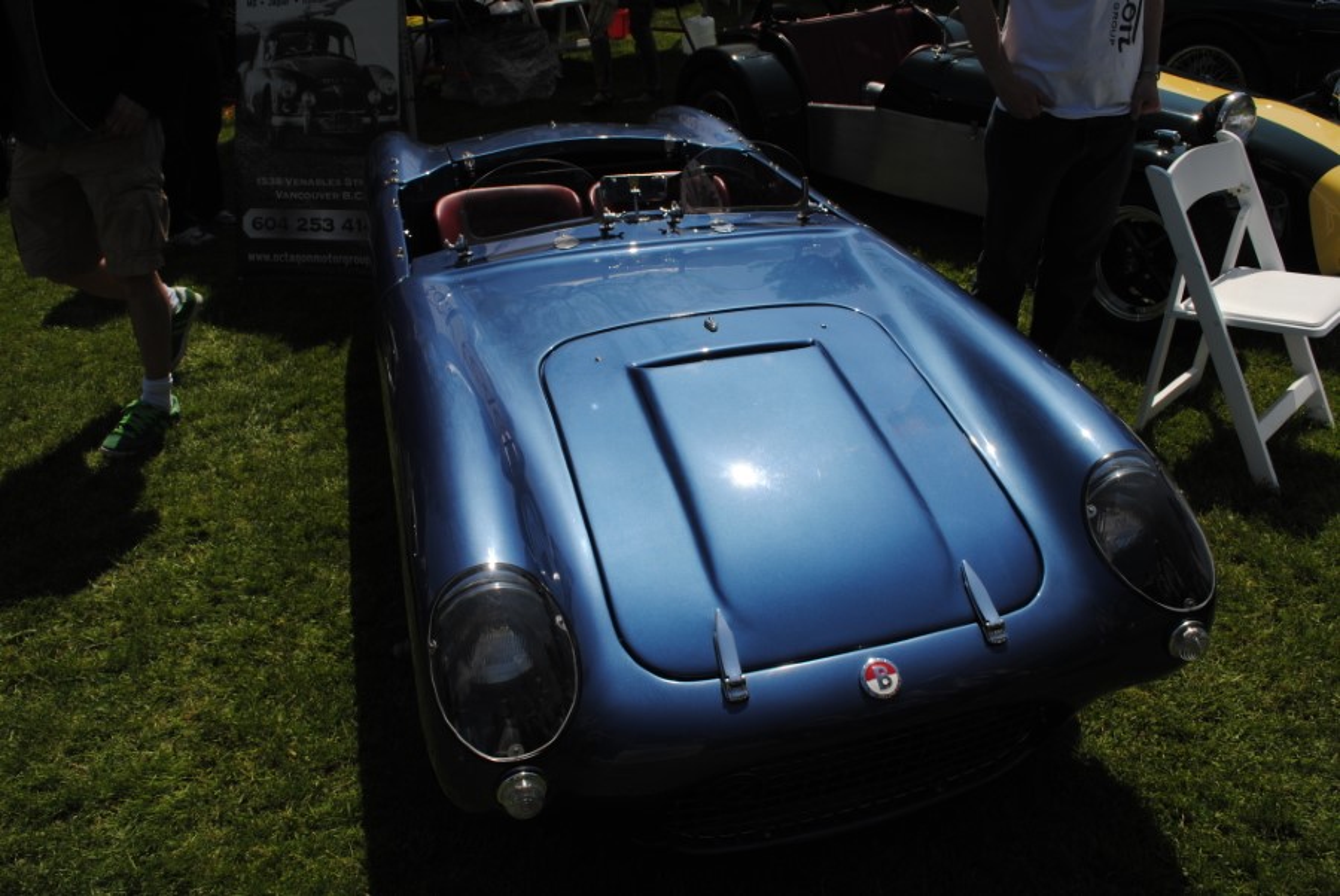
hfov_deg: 67.3
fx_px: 1006
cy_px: 448
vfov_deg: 48.0
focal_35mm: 27
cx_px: 670
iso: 100
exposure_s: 1/320
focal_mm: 18
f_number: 11
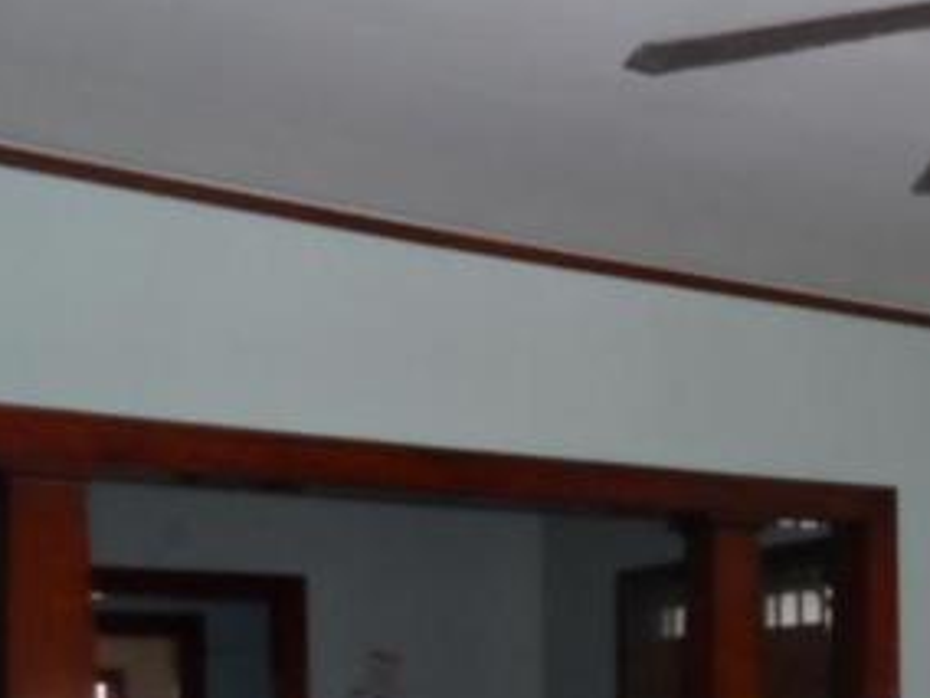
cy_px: 747
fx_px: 1451
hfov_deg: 32.7
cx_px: 928
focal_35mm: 54
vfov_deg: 25.3
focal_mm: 4
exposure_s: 1/15
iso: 640
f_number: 3.2
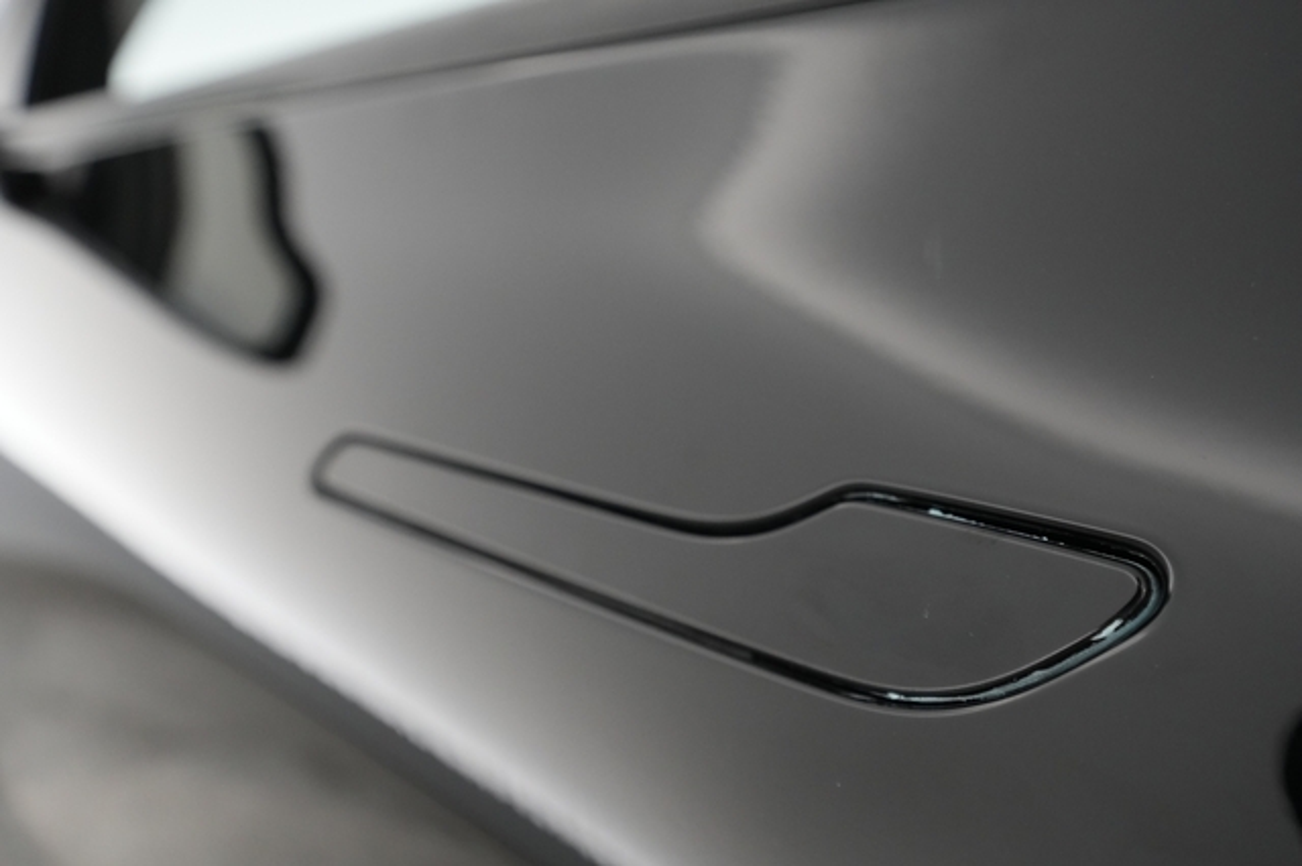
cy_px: 433
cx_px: 651
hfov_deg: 65.5
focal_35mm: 28
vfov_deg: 46.4
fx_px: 1012
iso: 5000
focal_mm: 28
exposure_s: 1/100
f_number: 4.5
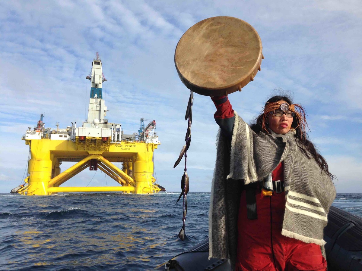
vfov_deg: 42.9
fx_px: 345
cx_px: 181
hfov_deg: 55.4
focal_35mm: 33
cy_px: 136
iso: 50
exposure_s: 1/1355
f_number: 2.4
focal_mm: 4.12
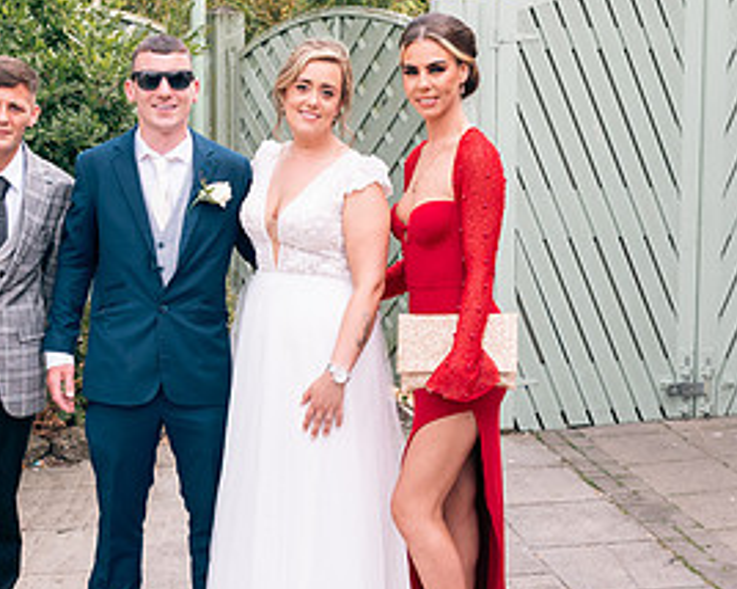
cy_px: 277
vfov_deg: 23.5
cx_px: 314
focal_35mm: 65
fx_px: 1417
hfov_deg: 29.1
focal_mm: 32
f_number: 6.3
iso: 160
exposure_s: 1/160
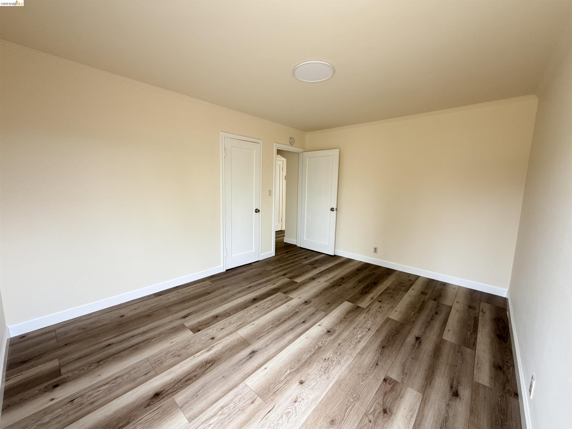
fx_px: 231
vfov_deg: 85.7
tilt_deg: -8.1
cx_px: 286
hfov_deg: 102.1
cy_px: 214
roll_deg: -0.5
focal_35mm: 14
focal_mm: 2.22
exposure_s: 1/121
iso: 160
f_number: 2.2
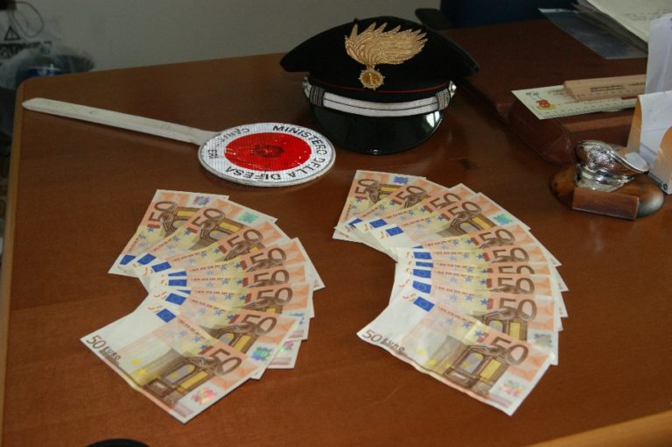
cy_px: 224
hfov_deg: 46.5
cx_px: 336
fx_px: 783
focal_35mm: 42
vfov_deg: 31.8
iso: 400
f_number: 5.6
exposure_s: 1/60
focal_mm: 28
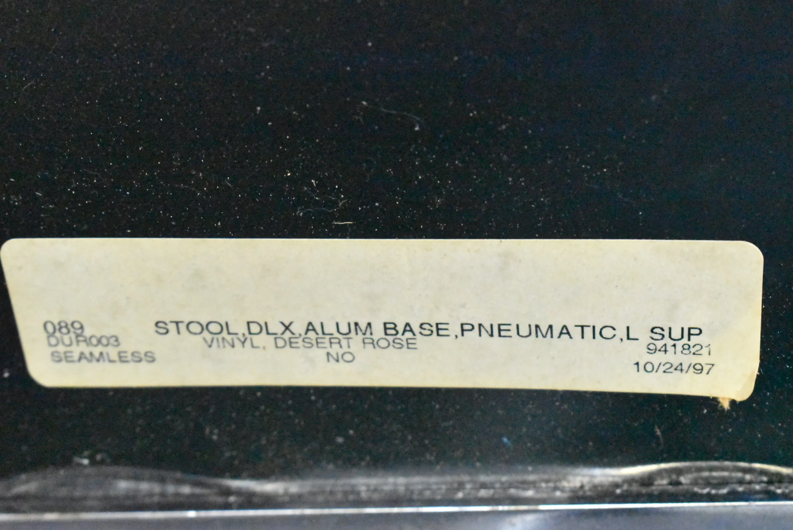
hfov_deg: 24.6
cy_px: 265
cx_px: 396
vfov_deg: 16.6
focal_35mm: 82
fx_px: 1819
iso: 25600
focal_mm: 55
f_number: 8
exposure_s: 1/80
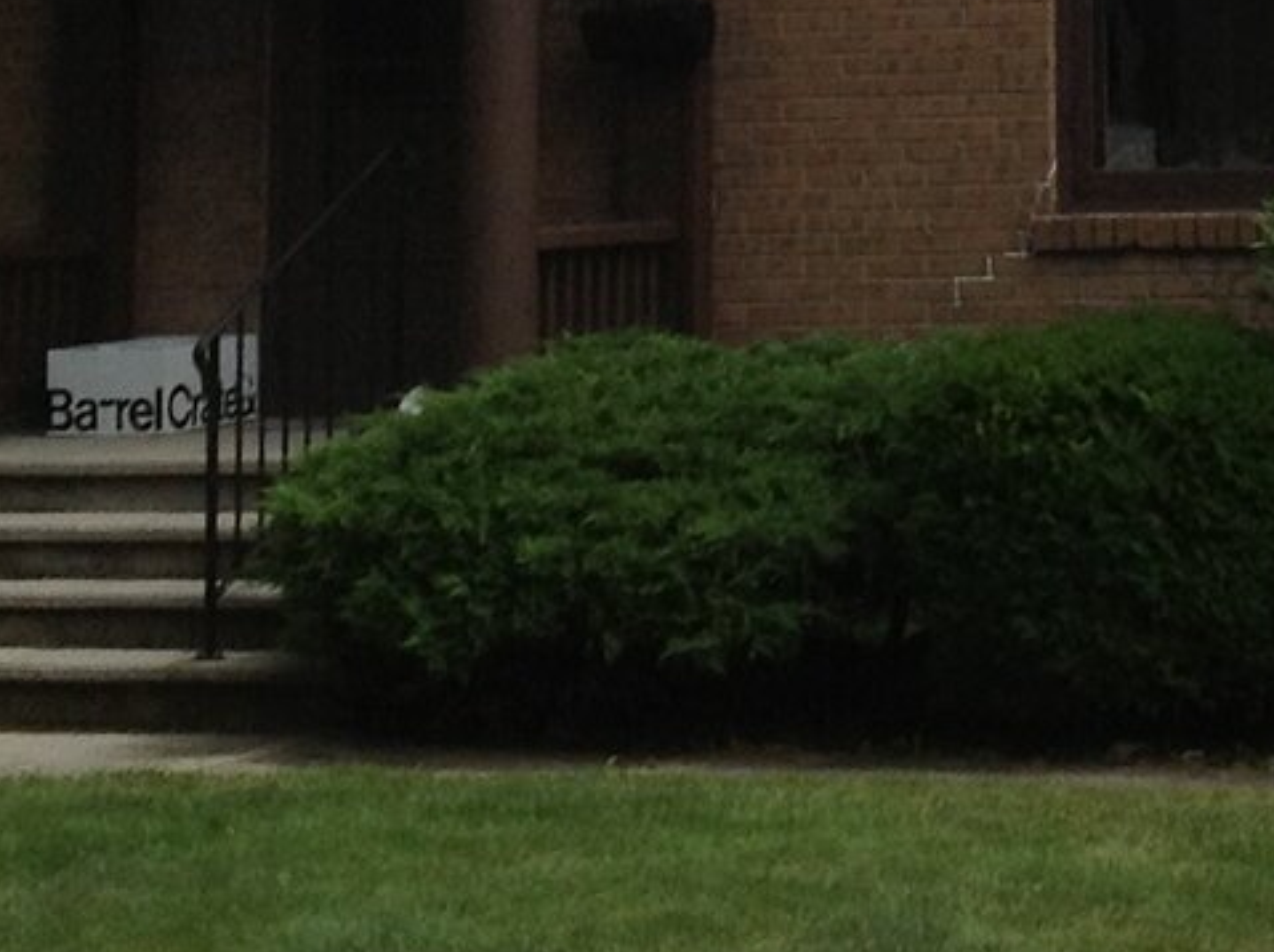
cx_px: 851
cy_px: -652
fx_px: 5367
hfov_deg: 13.5
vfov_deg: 9.7
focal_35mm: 146
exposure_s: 1/1374
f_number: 2.4
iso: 50
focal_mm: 4.28
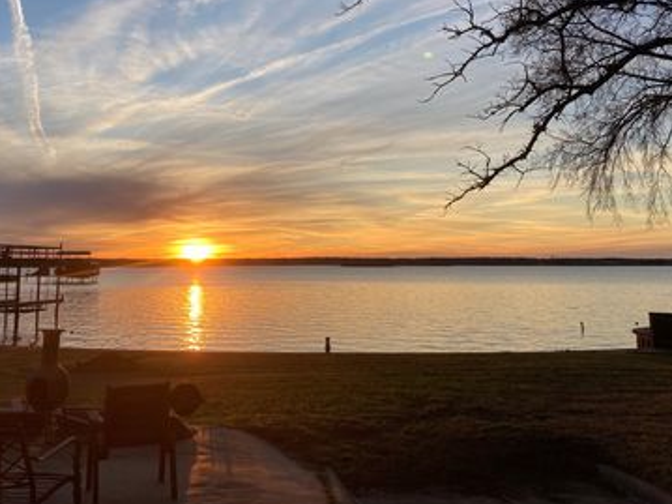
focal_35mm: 39
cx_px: 314
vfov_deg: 36.4
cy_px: 164
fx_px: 757
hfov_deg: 47.8
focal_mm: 3.99
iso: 20
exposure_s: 1/759
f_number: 1.8
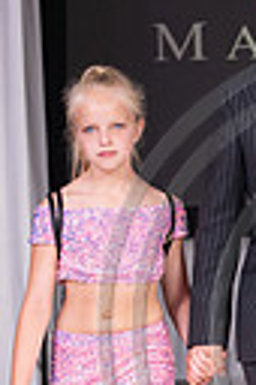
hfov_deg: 4.8
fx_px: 3005
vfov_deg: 7.3
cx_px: 402
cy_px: 328
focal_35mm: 281
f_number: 5.6
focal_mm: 80
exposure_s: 1/400
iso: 2000
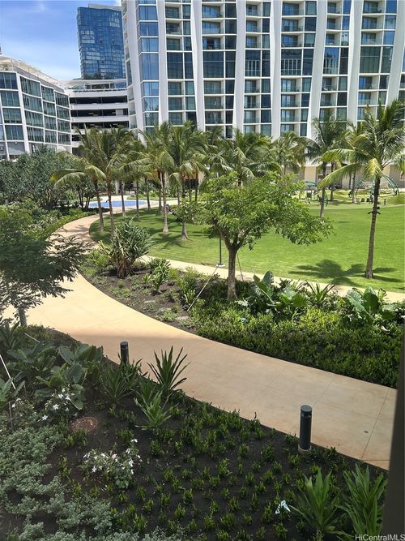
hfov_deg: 53.0
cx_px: 202
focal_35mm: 26
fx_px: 406
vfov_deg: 67.3
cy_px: 270
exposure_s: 1/753
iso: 50
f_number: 1.5
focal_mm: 5.7
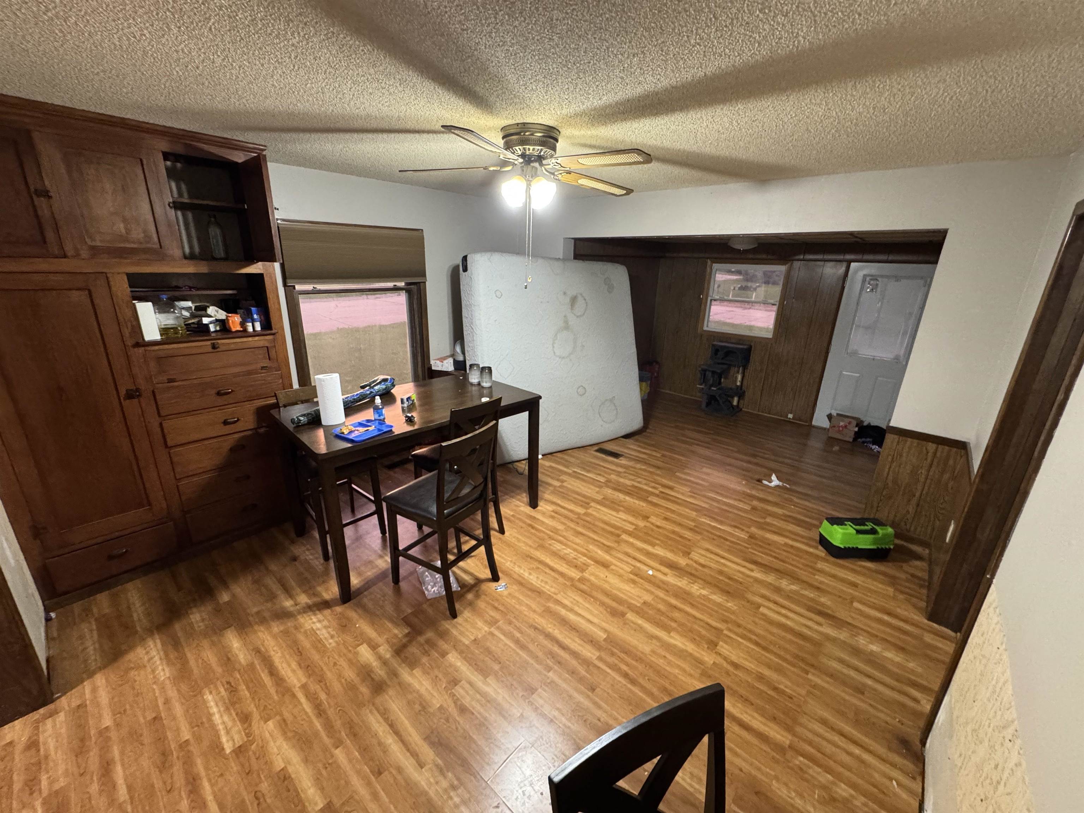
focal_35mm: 14
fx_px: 438
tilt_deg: -16.4
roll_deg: -2.3
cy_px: 406
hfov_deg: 102.1
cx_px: 542
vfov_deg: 85.7
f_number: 2.2
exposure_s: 1/60
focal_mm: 2.22
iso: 800
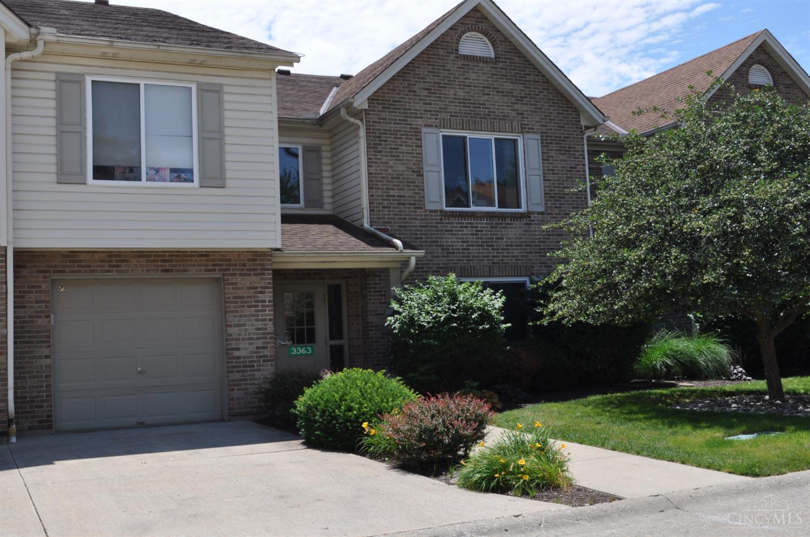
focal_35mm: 42
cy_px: 268
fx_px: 943
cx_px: 405
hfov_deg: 46.5
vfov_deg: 31.8
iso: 200
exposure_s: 1/160
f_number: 13
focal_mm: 28
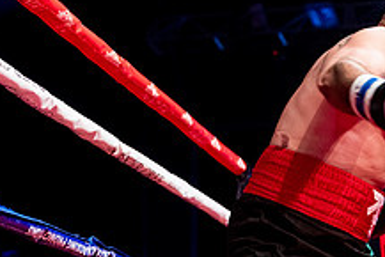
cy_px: 63
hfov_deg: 17.7
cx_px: 417
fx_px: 1199
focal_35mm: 112
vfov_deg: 12.2
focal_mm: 42
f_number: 2.8
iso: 4000
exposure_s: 1/1000
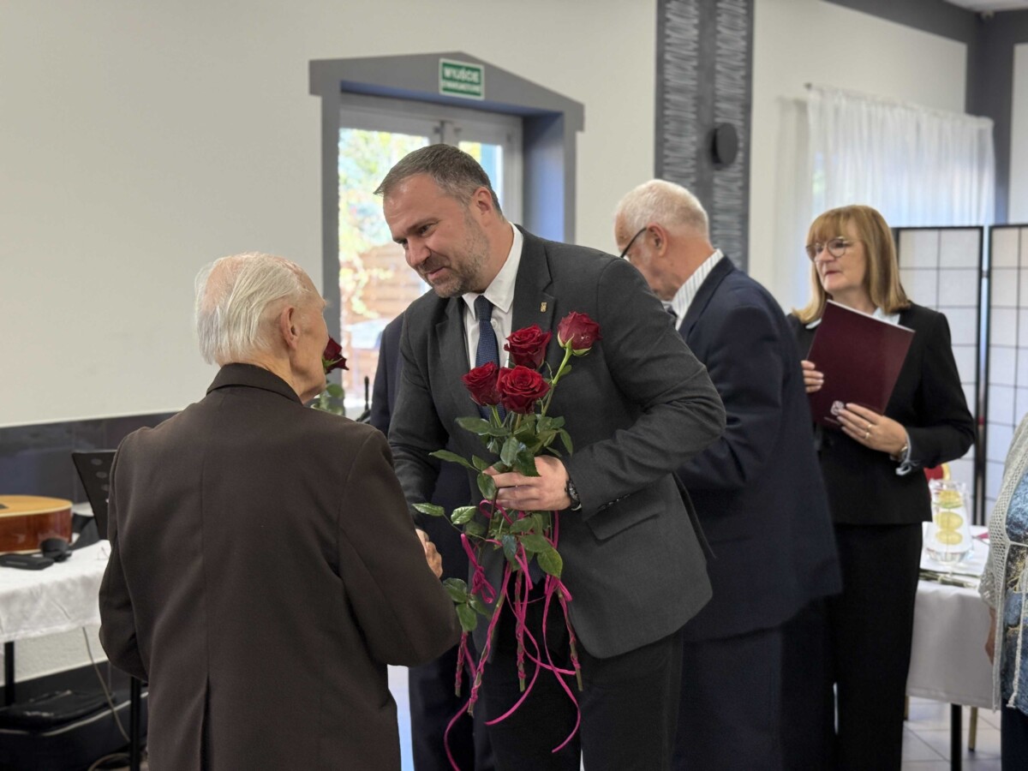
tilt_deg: -4.6
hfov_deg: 39.7
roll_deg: -0.4
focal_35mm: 48
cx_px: 514
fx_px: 1425
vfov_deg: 30.3
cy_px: 386
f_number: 1.78
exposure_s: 1/50
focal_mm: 6.76
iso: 80
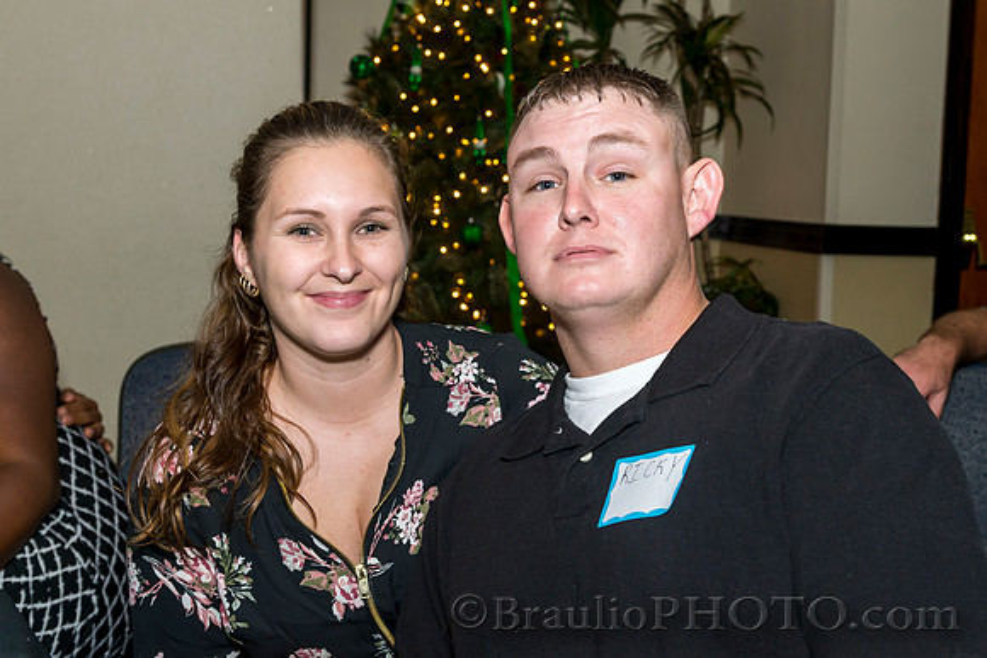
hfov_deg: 40.5
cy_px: 294
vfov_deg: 27.7
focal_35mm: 49
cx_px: 562
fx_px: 1336
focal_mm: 35
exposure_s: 1/80
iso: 800
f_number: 5.6
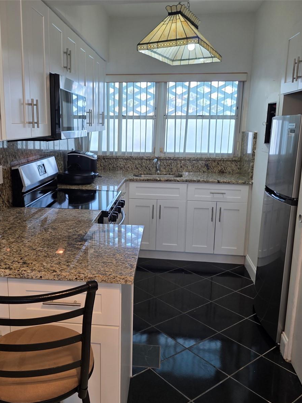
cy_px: 203
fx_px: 361
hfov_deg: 45.0
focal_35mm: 31
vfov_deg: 58.4
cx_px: 113
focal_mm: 6.3
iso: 80
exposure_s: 1/120
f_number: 1.7
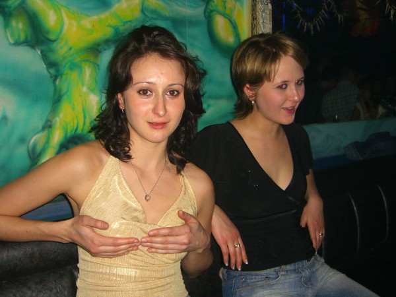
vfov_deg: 37.7
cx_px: 198
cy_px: 148
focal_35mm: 38
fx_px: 435
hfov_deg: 49.0
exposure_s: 1/60
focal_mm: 7.9
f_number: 2.8
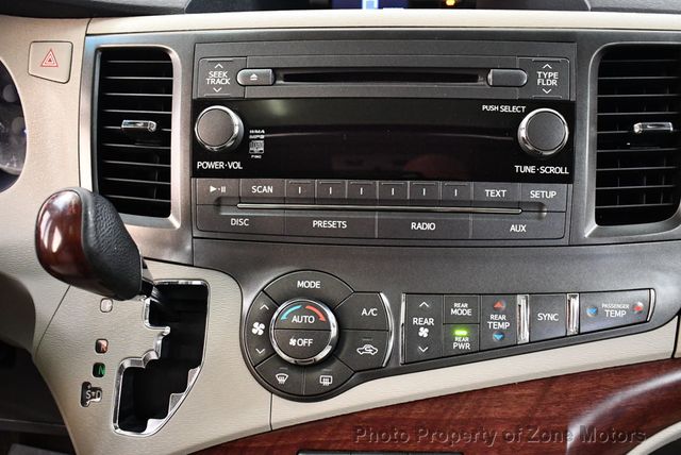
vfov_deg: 36.9
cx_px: 340
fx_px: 682
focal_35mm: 36
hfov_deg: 53.1
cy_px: 228
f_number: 3.5
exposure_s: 1/80
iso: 3200
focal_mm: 18
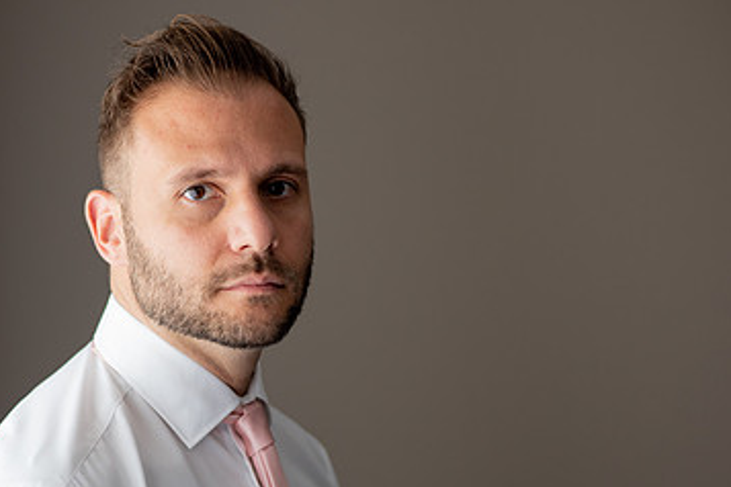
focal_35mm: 138
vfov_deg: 9.9
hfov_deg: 14.8
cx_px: 190
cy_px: 361
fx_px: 2802
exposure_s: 1/100
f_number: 2.8
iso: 250
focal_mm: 85
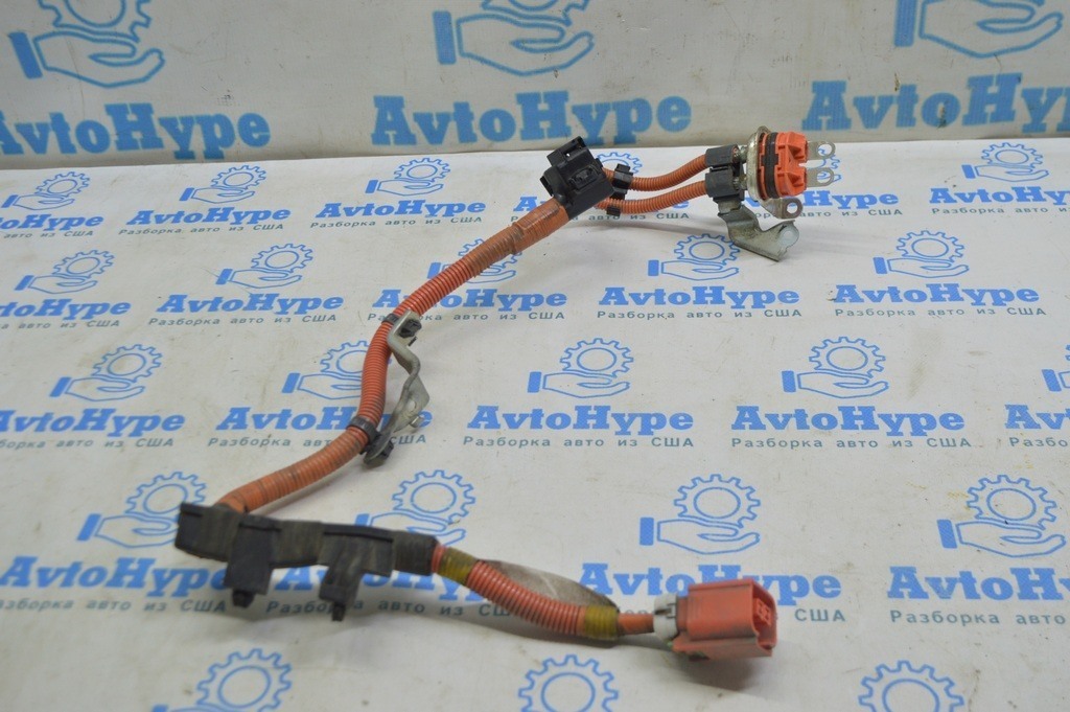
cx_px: 535
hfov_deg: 46.4
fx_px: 1247
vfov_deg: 31.8
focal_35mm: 42
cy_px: 356
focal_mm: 28
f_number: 5.6
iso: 400
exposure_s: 1/40
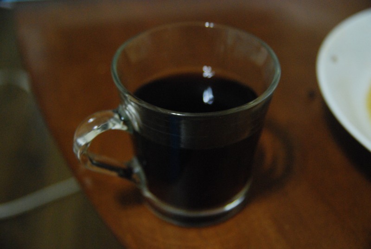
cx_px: 186
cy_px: 124
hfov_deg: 37.8
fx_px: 542
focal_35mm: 52
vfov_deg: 25.8
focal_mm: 35
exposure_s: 1/60
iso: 1600
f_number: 2.8
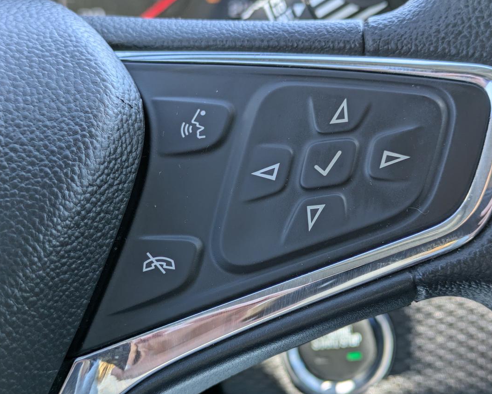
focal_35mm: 60
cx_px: 246
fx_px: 874
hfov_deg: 31.4
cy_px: 221
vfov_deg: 25.4
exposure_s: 1/252
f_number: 1.89
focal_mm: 5.43
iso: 87
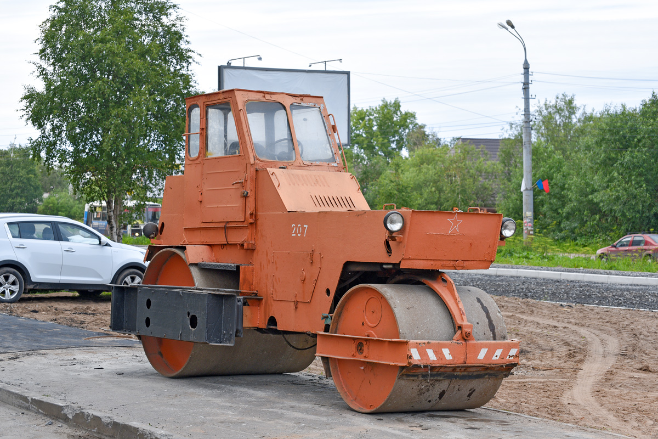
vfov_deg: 17.1
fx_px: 1462
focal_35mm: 80
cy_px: 220
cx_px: 329
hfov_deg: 25.4
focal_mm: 80
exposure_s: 1/250
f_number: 8
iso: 360
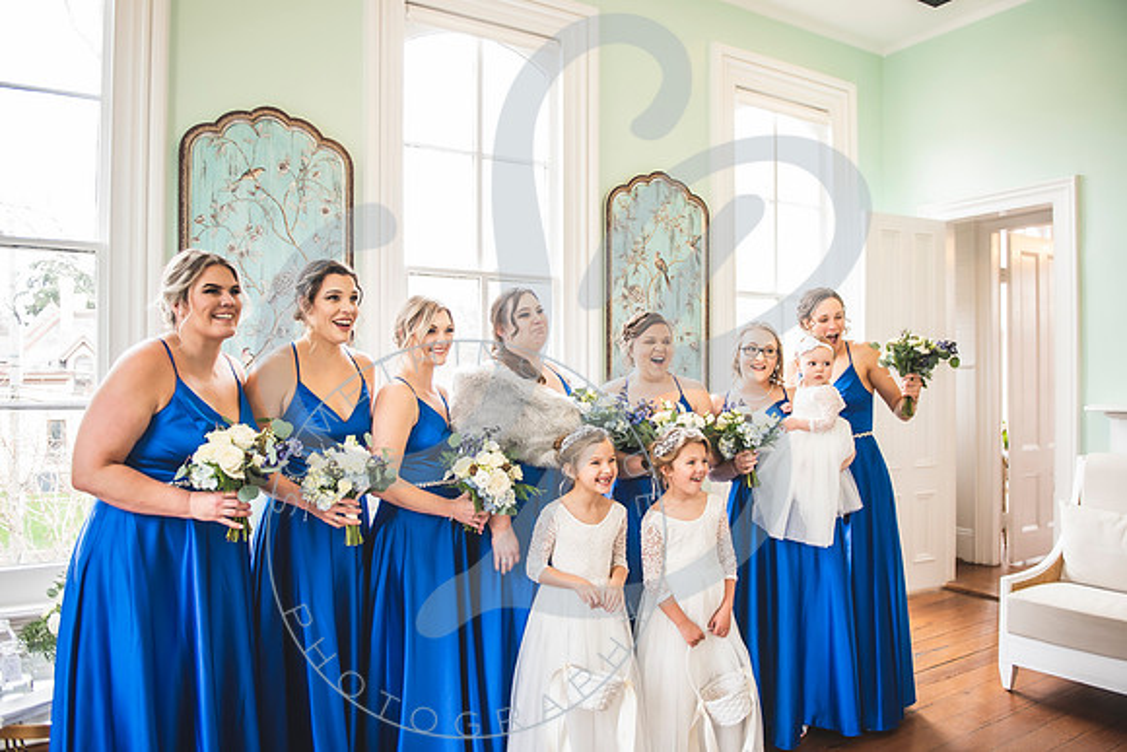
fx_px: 793
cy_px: 377
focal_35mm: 25
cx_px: 581
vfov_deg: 50.8
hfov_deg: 70.8
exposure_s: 1/125
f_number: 2.8
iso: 400
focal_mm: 24
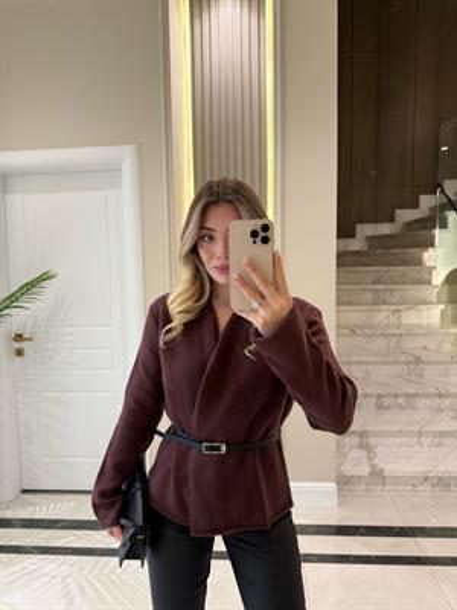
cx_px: 228
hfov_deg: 56.8
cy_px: 305
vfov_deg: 71.6
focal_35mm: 24
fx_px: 422
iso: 160
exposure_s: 1/50
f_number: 1.78
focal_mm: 6.76
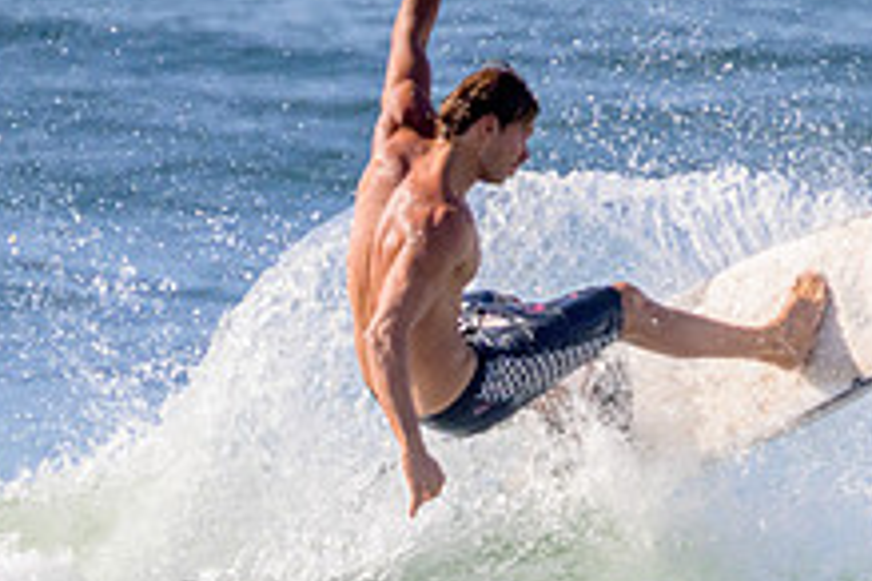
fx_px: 51396
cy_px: 611
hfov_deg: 1.0
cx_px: 330
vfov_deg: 0.6
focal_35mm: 2122
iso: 1000
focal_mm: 800
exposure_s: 1/2000
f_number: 11
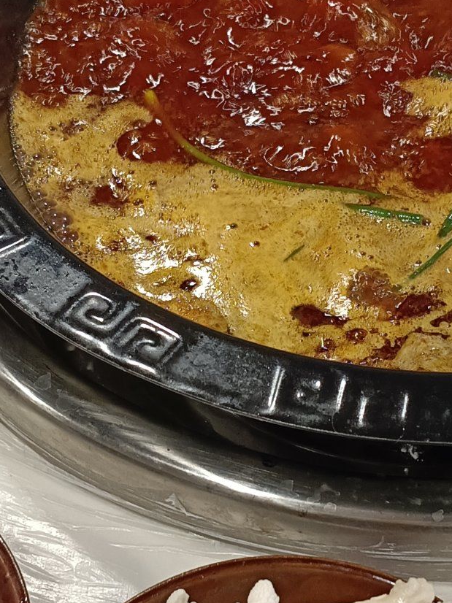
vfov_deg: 22.8
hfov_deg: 17.2
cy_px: 316
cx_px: 209
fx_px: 1498
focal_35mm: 86
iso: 973
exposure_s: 1/50
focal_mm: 3.96
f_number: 1.8
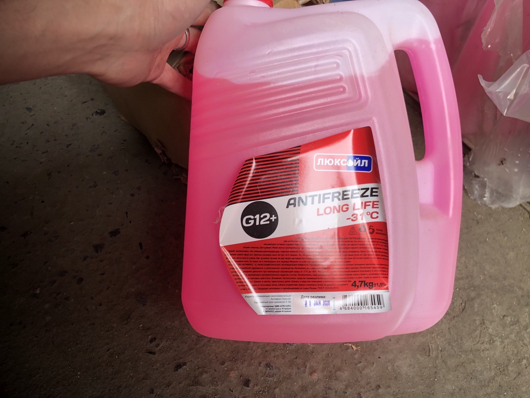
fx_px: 429
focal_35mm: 28
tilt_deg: -49.0
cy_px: 199
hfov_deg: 63.4
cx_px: 265
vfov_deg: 49.7
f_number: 1.8
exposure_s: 1/120
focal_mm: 4
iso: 32
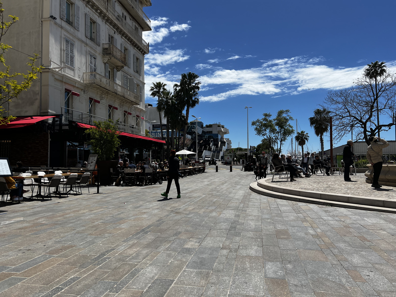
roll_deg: +0.5
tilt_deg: +2.1
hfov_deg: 67.3
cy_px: 148
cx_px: 198
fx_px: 297
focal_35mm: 26
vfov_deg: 53.1
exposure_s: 1/8696
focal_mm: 5.7
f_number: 1.5
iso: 50
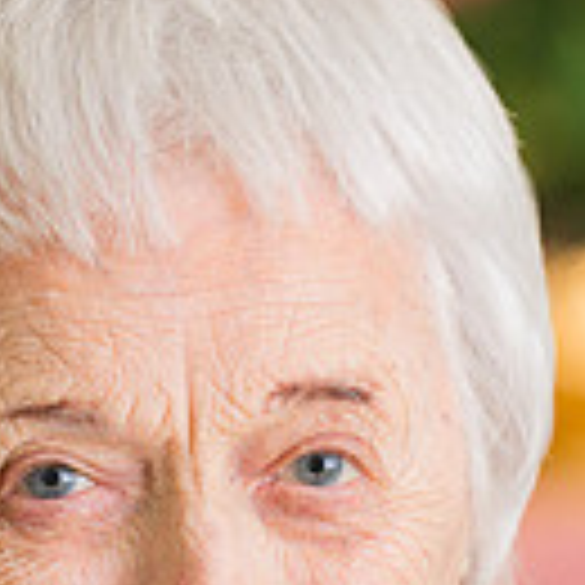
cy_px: 546
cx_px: 386
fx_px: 12390
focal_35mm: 648
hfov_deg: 2.7
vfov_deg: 2.7
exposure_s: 1/60
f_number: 3.5
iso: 500
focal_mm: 160
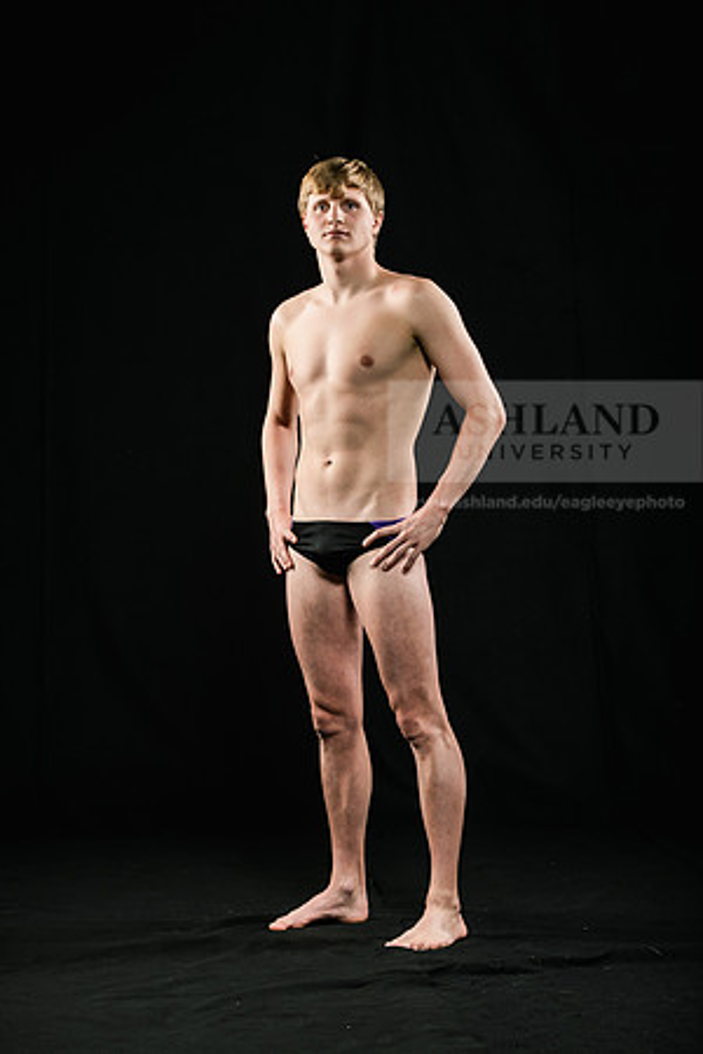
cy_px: 527
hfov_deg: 14.9
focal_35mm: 92
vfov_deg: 22.1
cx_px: 352
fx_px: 2695
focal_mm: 92
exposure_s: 1/250
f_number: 6.3
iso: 320
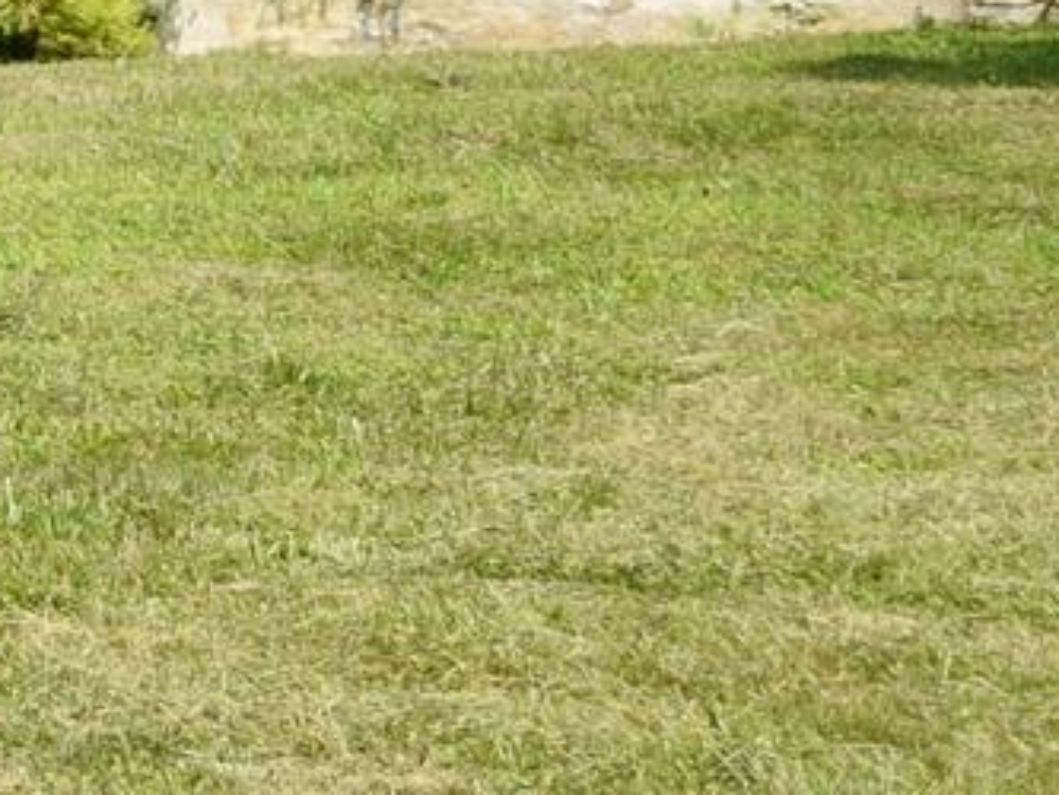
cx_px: -2029
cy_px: -696
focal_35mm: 195
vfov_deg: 7.4
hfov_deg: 8.6
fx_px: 5968
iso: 100
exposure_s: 1/200
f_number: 8
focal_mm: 22
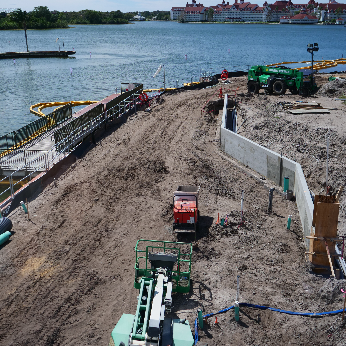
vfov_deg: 40.9
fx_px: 464
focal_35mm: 41
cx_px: 173
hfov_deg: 40.9
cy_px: 174
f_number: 3.1
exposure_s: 1/2000
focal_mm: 16
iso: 200
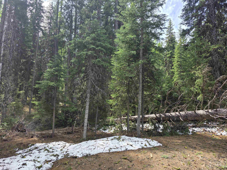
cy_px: 85
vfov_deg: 58.9
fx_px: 151
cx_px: 114
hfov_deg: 73.9
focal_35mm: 23
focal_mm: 6.3
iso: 25
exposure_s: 1/359
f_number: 1.7
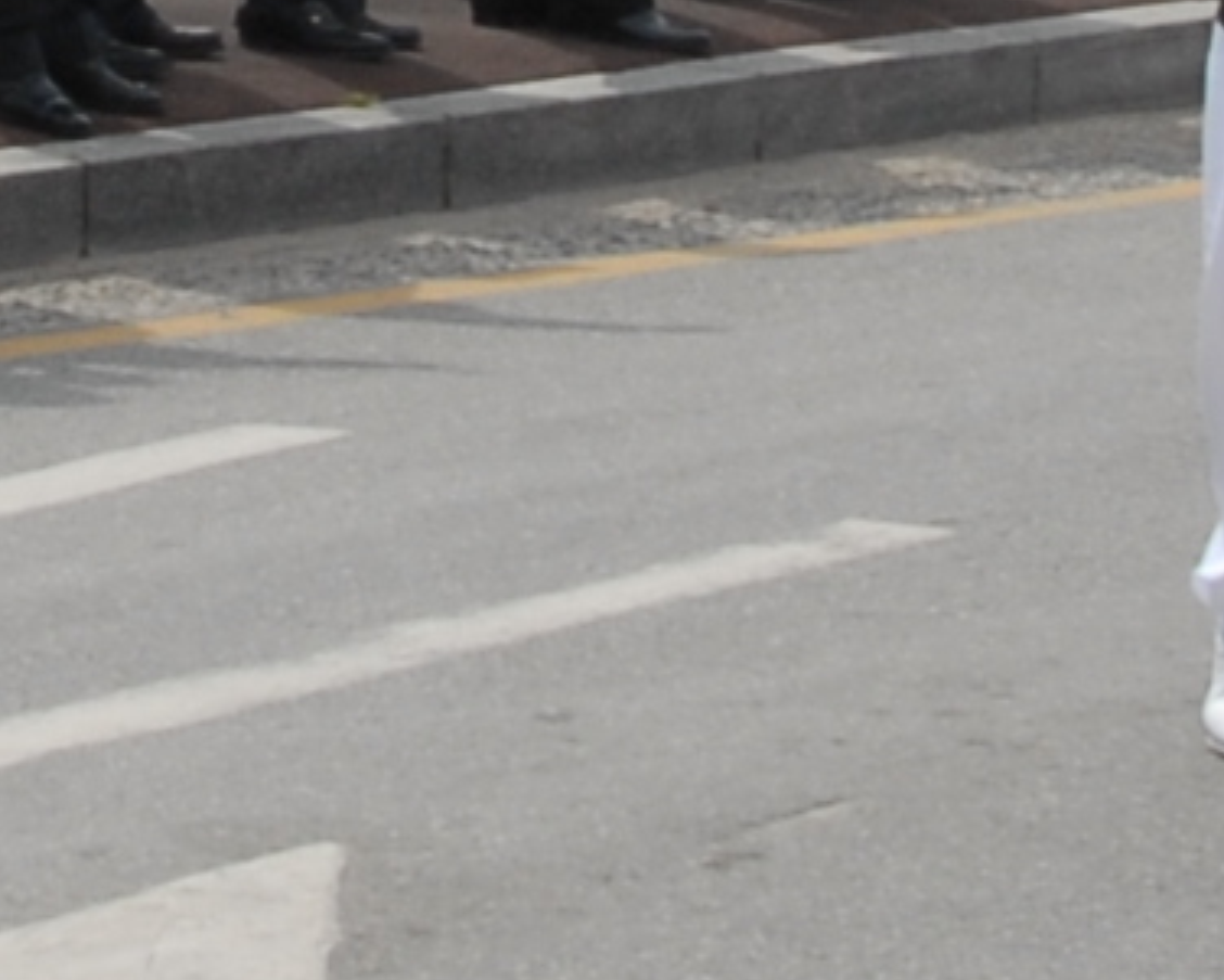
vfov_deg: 6.4
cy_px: -690
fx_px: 8660
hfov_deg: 8.1
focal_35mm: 239
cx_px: 124
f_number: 16
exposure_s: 1/100
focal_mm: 22
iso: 200
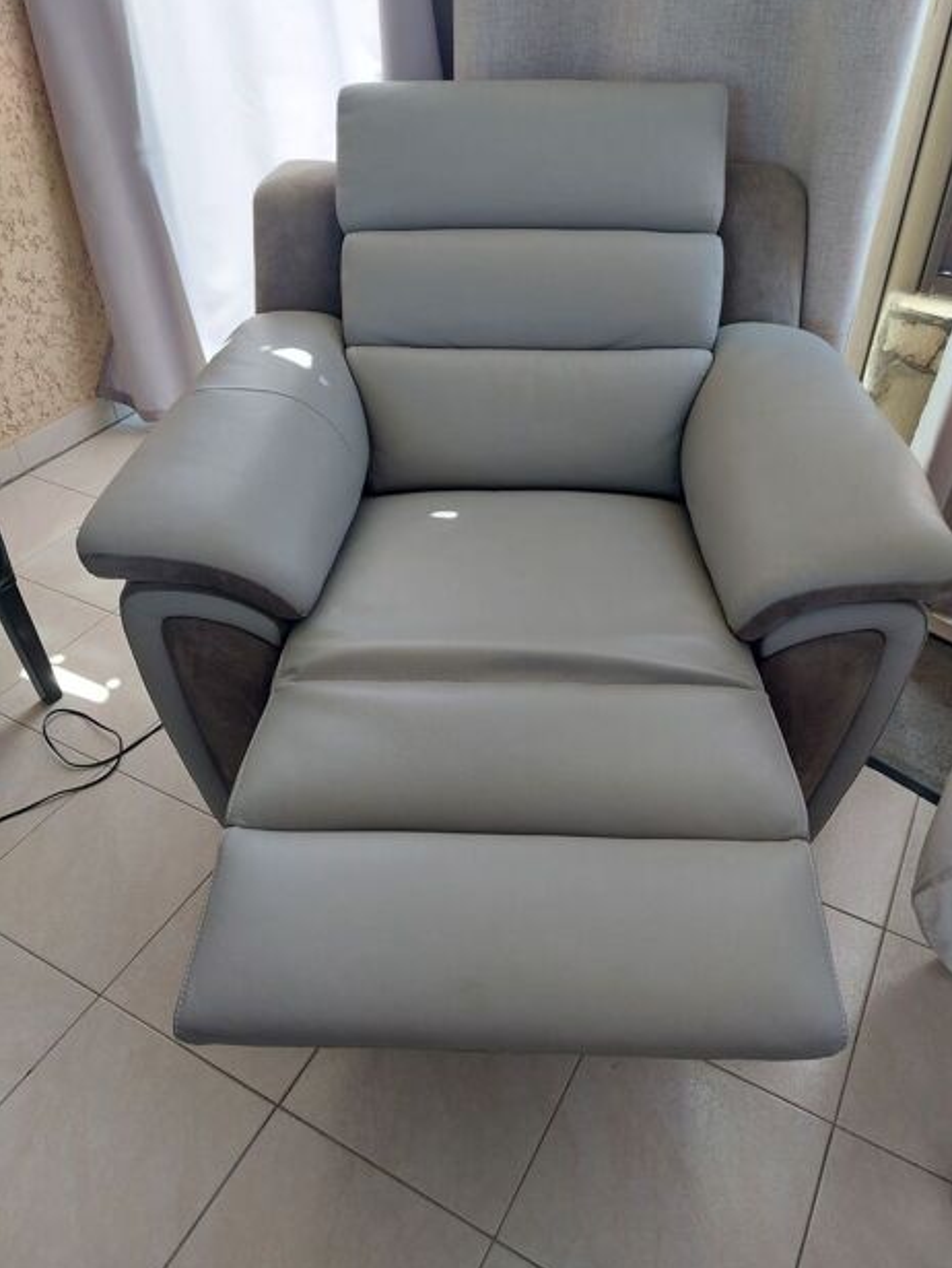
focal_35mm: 26
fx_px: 952
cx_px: 492
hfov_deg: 53.1
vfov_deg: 67.3
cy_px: 616
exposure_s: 1/100
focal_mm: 5.23
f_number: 1.8
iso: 50
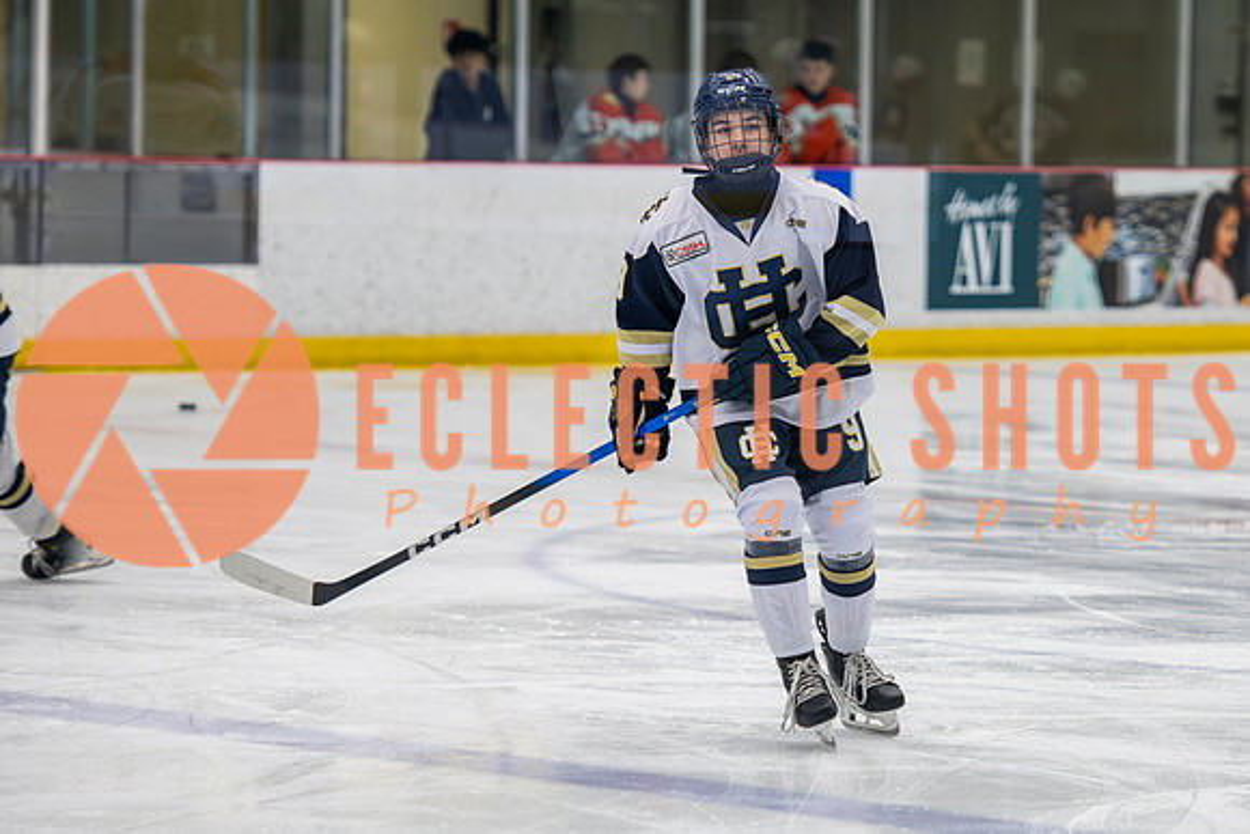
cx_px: 821
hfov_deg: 10.1
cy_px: 517
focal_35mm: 204
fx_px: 7068
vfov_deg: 6.8
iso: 2000
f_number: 3.2
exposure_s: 1/640
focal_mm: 135
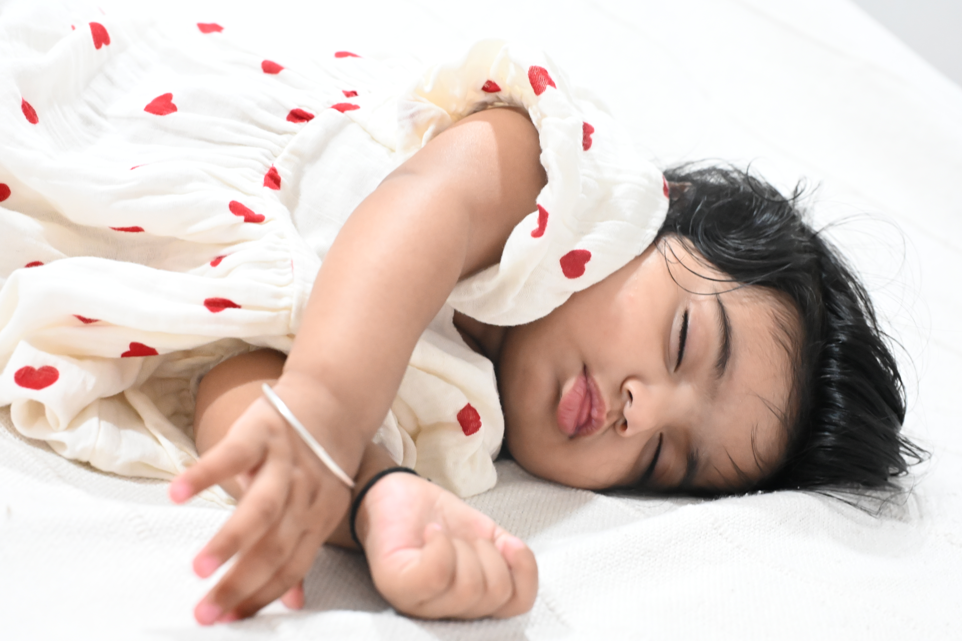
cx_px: 481
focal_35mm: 50
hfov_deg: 39.6
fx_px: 1336
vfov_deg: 27.0
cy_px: 320
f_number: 5.6
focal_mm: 50
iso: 11400
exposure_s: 1/60
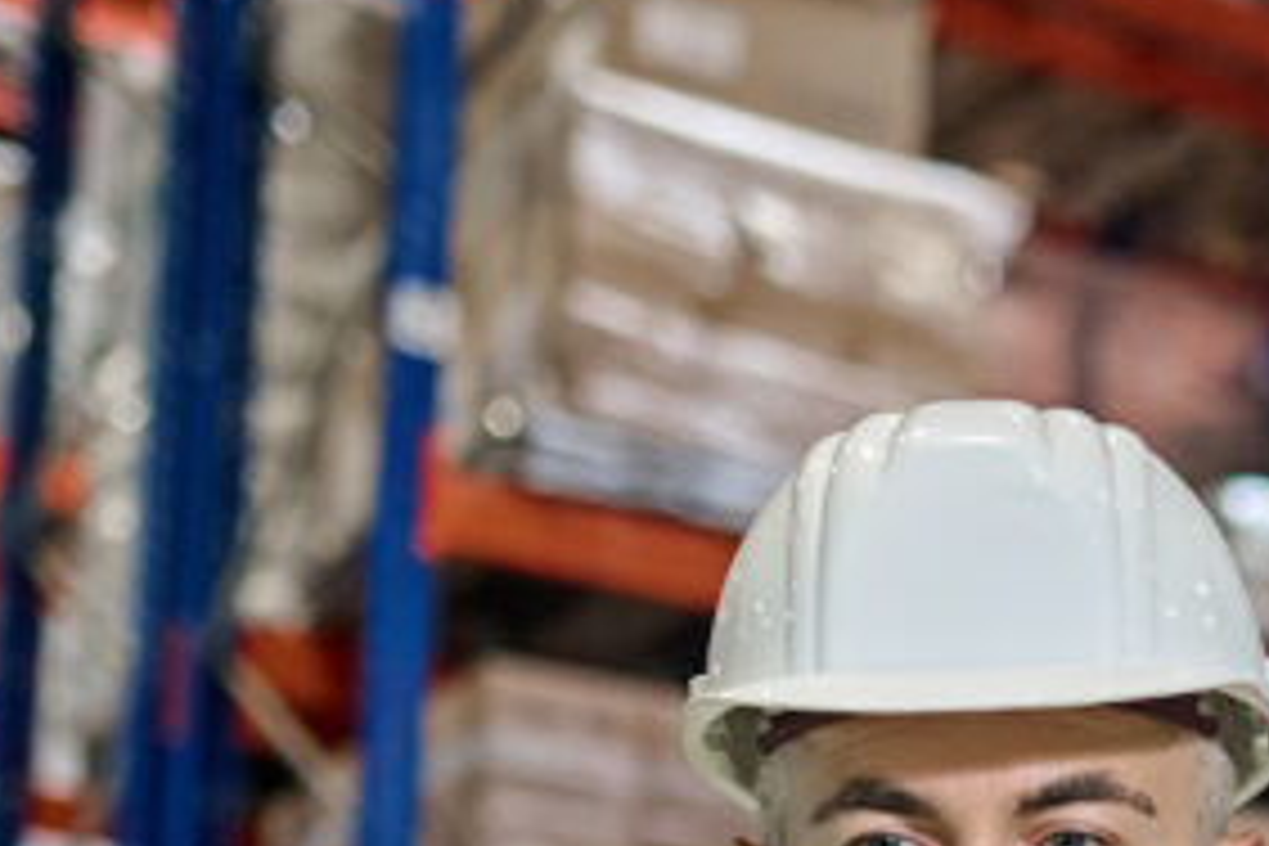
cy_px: 1465
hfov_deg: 15.5
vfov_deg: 10.2
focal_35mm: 127
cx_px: 1588
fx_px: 4476
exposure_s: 1/160
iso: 500
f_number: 2
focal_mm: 35
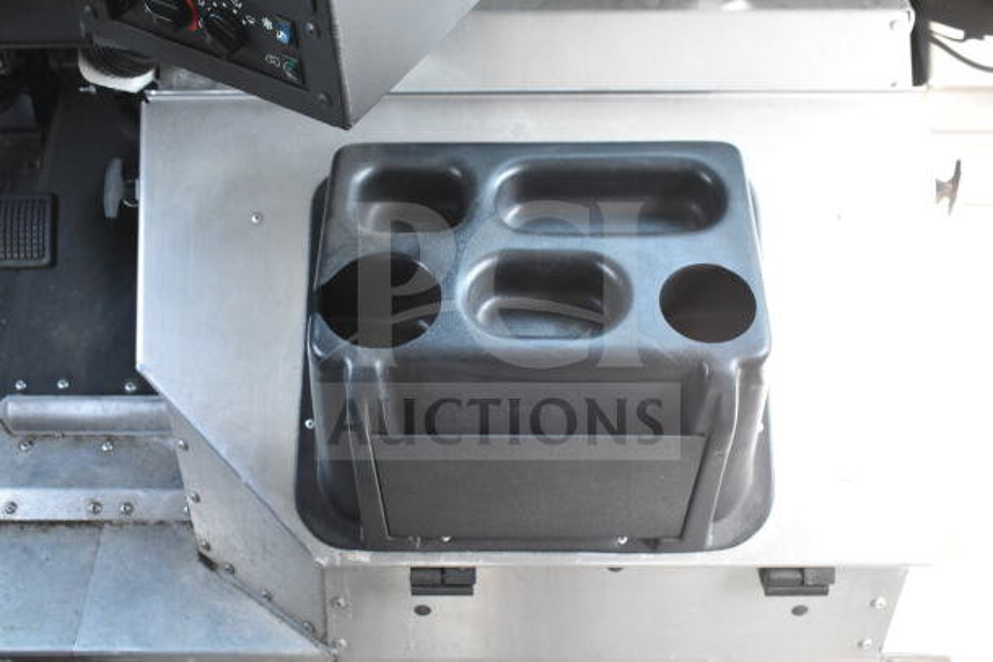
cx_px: 496
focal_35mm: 38
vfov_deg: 35.5
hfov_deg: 51.3
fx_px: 1035
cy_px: 331
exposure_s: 1/125
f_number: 5.6
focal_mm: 25
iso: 1600
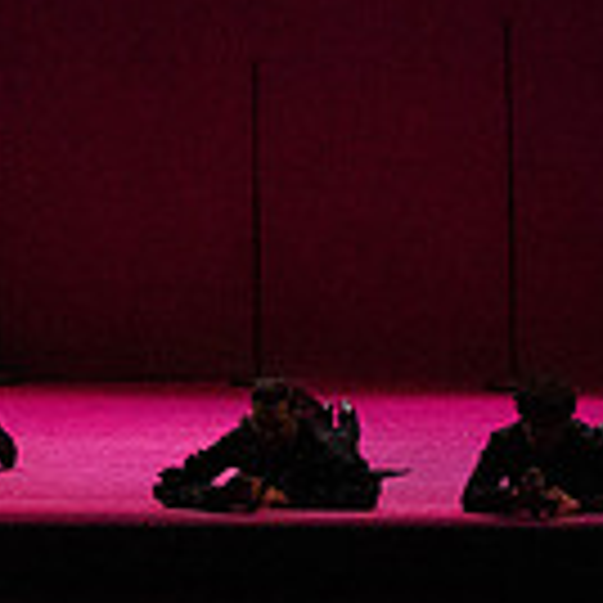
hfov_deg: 3.9
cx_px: -140
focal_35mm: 445
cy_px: -2
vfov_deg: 3.9
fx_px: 8770
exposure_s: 1/400
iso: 25600
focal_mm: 121
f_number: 10
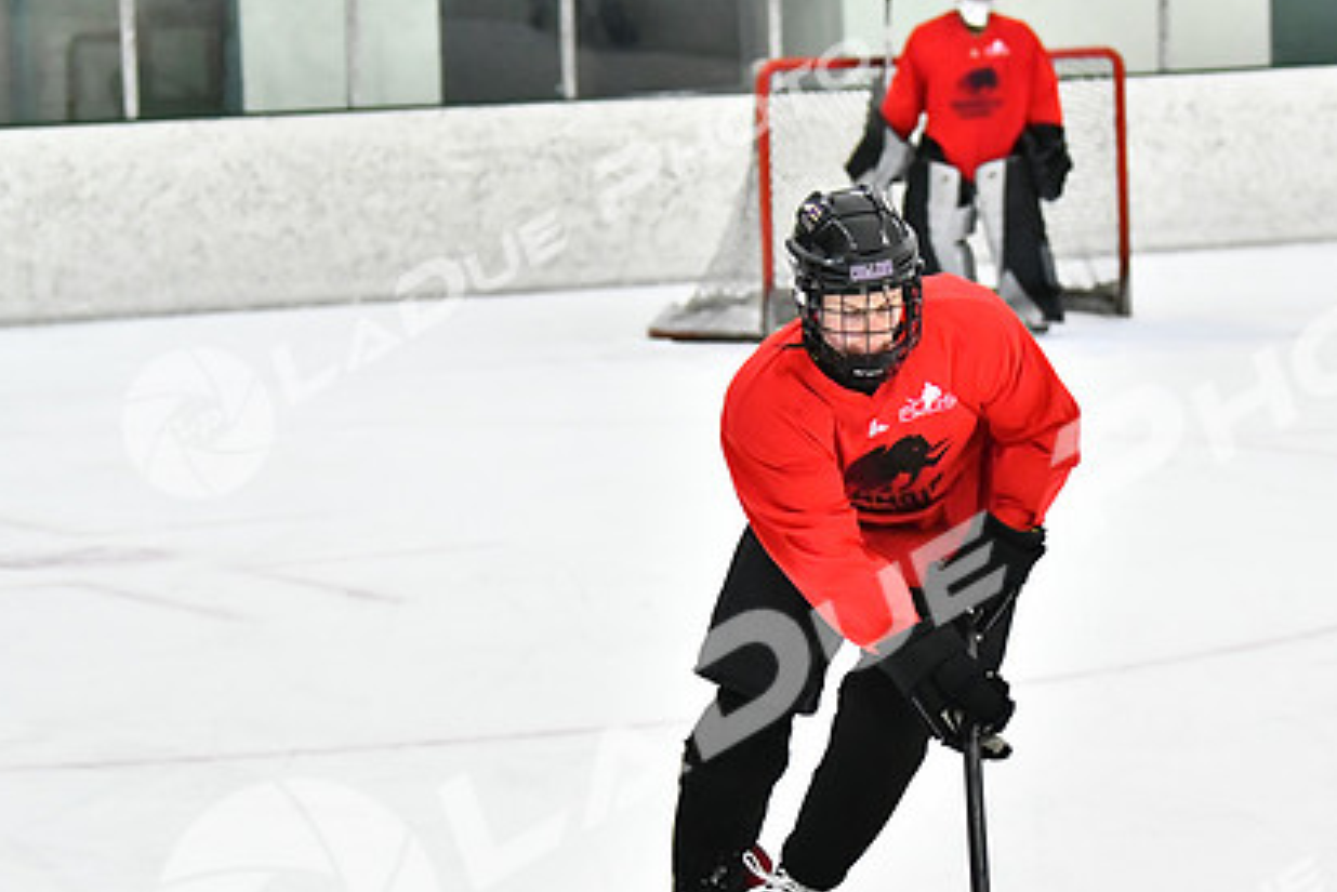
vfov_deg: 6.5
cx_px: 873
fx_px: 7839
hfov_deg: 9.7
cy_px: 592
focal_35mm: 211
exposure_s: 1/1600
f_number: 2.8
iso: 6400
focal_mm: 100
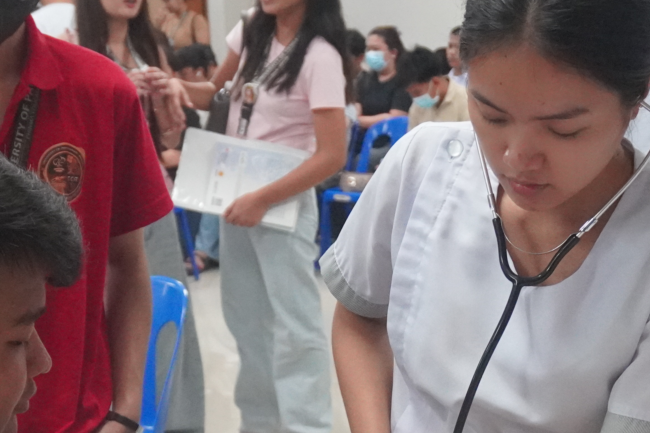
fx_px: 1679
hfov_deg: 21.9
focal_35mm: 93
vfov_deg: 14.4
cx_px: 344
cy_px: 443
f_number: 4.5
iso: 5000
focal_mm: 24
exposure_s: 1/160
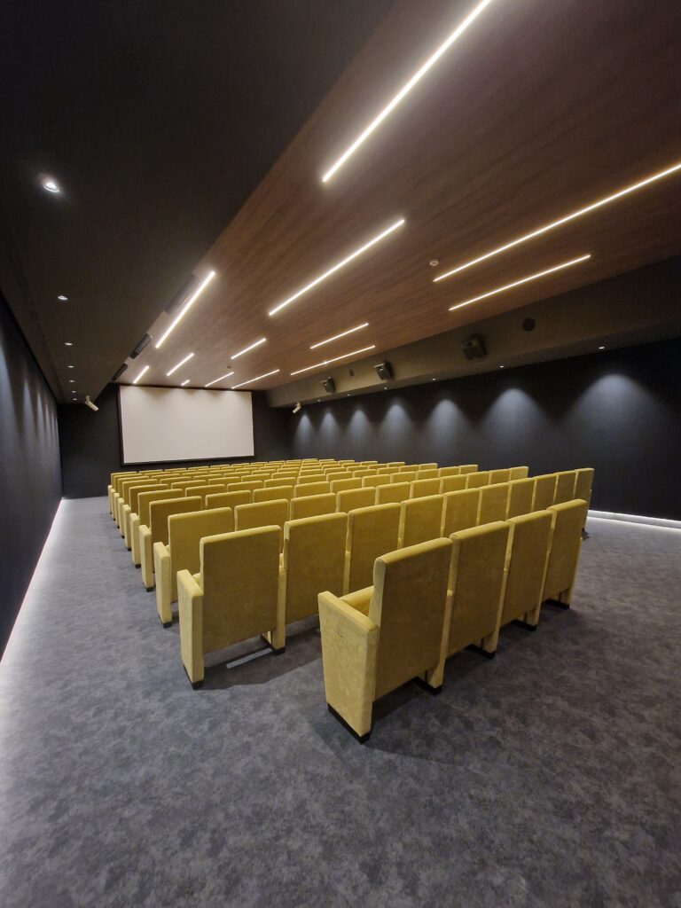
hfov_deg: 89.9
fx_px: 341
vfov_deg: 106.2
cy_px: 454
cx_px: 340
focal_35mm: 13
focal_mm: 2.2
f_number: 2.2
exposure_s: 1/33
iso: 800
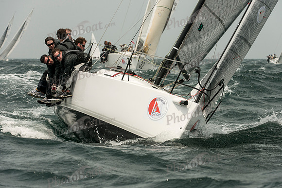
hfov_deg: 10.0
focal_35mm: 206
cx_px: 141
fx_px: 1616
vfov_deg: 6.7
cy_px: 94
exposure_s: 1/1250
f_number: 8
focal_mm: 200
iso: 250
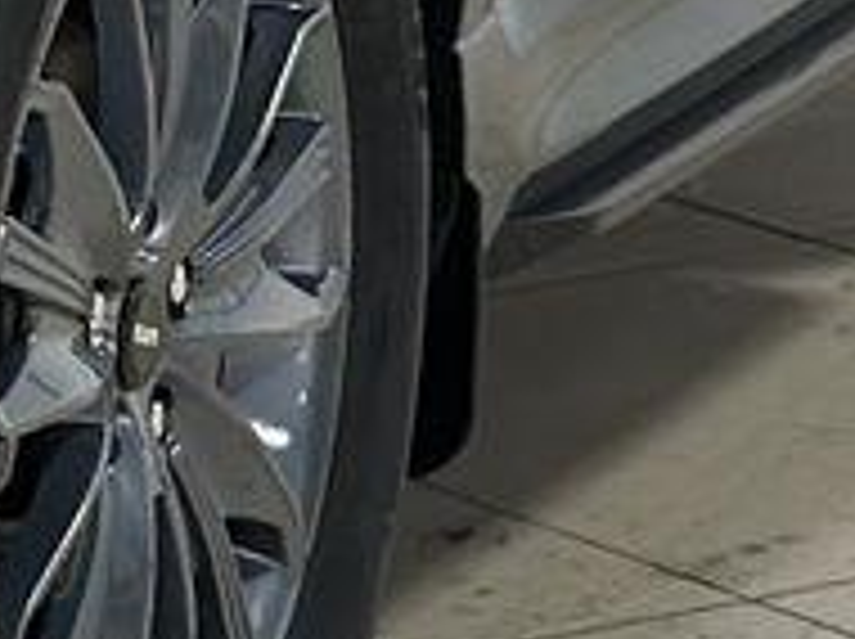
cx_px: -1008
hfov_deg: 5.3
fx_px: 8979
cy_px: -572
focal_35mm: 364
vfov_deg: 4.0
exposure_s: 1/100
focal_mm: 6.86
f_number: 1.78
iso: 125
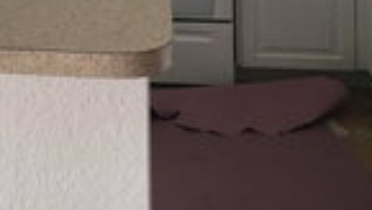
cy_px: -197
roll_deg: +0.3
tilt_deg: -2.4
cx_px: -12
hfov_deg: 21.9
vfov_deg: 11.8
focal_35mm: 93
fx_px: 919
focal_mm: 4.15
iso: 32
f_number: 2.2
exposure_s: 1/30
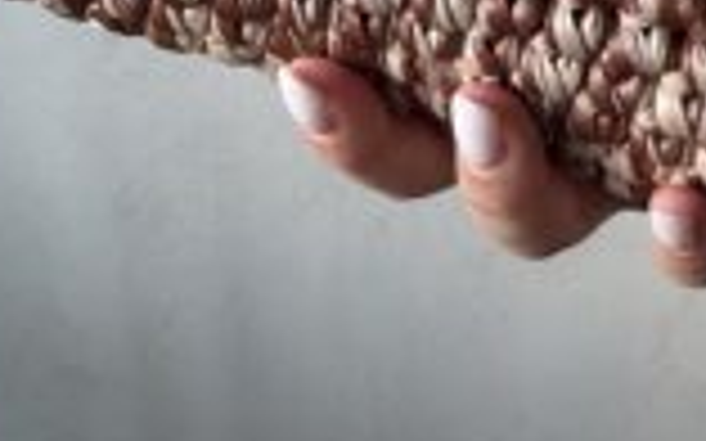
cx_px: 463
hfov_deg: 25.4
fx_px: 1558
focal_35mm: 81
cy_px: -428
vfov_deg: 13.8
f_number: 1.9
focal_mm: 2.69
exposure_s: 1/60
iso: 125
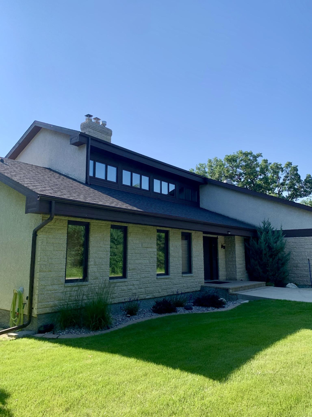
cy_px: 208
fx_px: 312
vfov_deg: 67.3
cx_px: 156
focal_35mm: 26
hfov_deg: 53.1
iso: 25
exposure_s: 1/1513
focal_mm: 4.25
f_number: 1.8
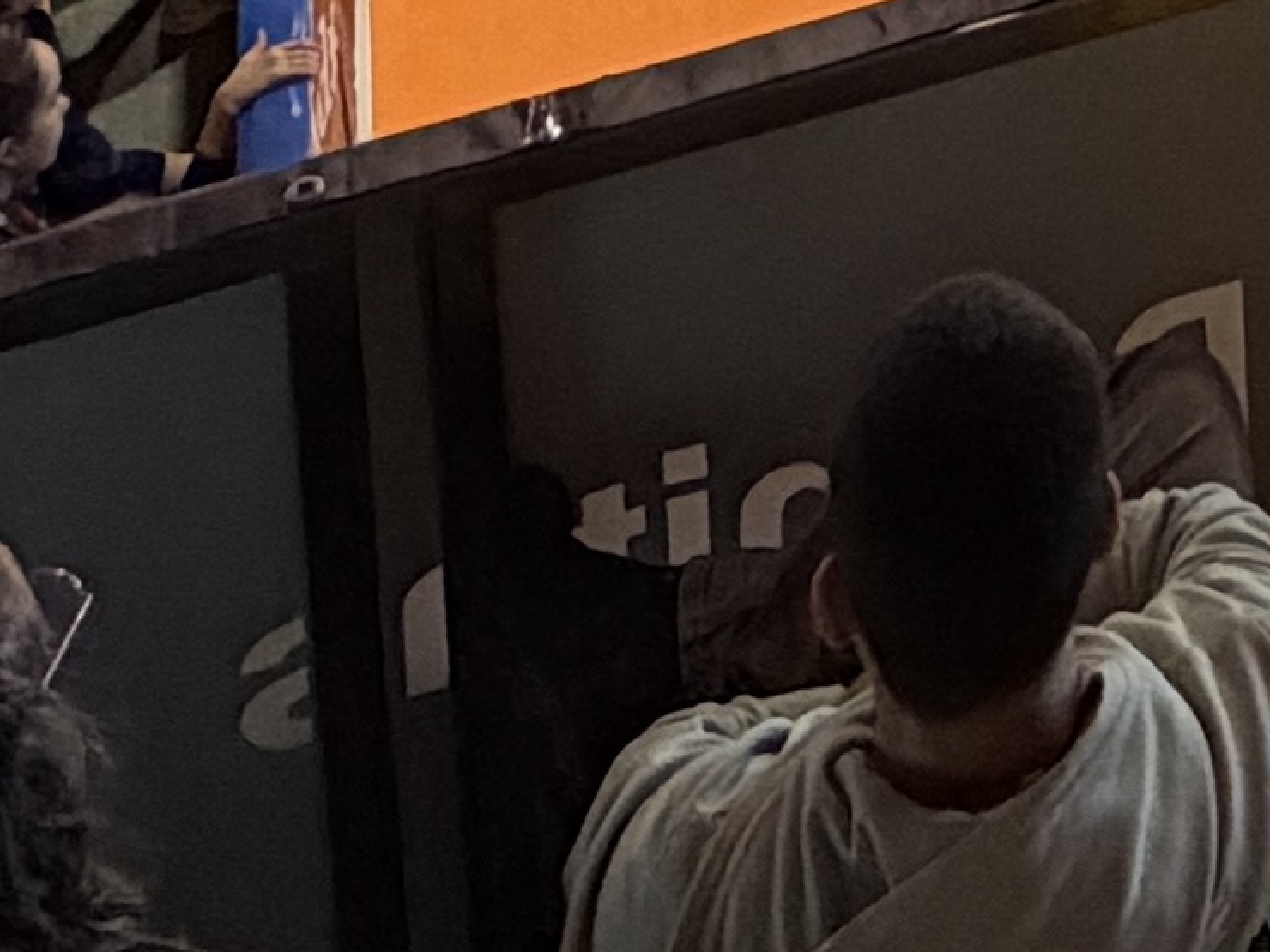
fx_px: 3962
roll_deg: -0.5
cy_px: -2192
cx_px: 2049
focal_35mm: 108
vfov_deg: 9.5
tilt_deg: -10.3
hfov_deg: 16.2
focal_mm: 2.22
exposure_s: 1/121
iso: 200
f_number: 2.2
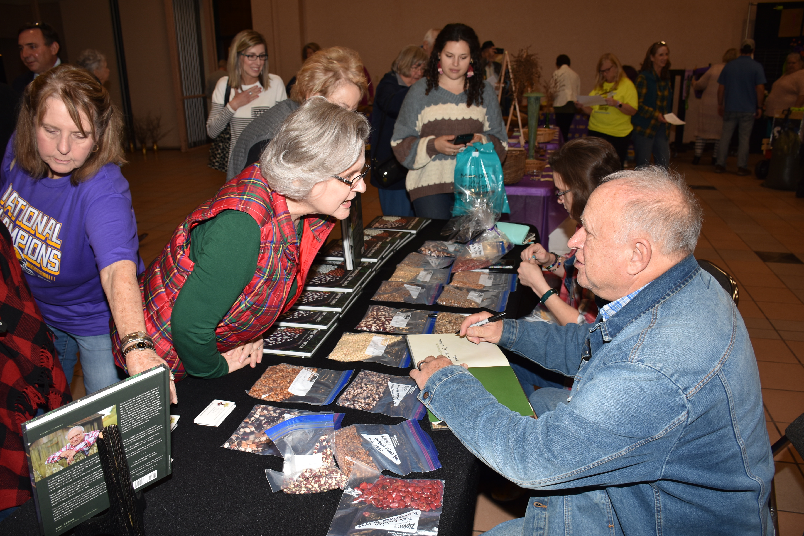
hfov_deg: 67.4
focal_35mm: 27
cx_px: 402
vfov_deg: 48.0
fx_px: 603
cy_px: 268
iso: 200
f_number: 5
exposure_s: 1/60
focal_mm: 18
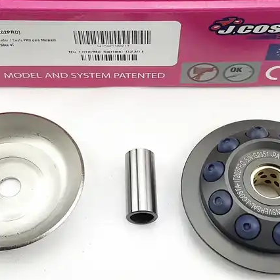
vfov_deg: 31.6
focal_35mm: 54
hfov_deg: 31.6
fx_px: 494
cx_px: 138
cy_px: 117
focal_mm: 4.2
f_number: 1.7
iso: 40
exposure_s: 1/222
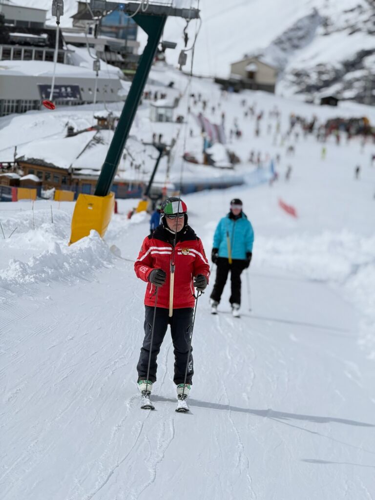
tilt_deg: -6.8
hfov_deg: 12.3
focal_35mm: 120
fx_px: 1733
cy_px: 250
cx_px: 188
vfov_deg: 16.4
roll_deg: -6.6
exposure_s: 1/7634
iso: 40
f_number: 2.8
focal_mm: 15.66
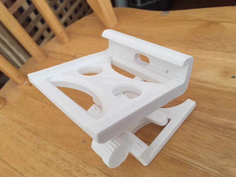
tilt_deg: -51.7
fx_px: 198
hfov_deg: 61.7
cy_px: 88
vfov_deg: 48.2
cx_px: 118
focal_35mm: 29
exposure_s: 1/30
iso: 200
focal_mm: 4.15
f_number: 2.2
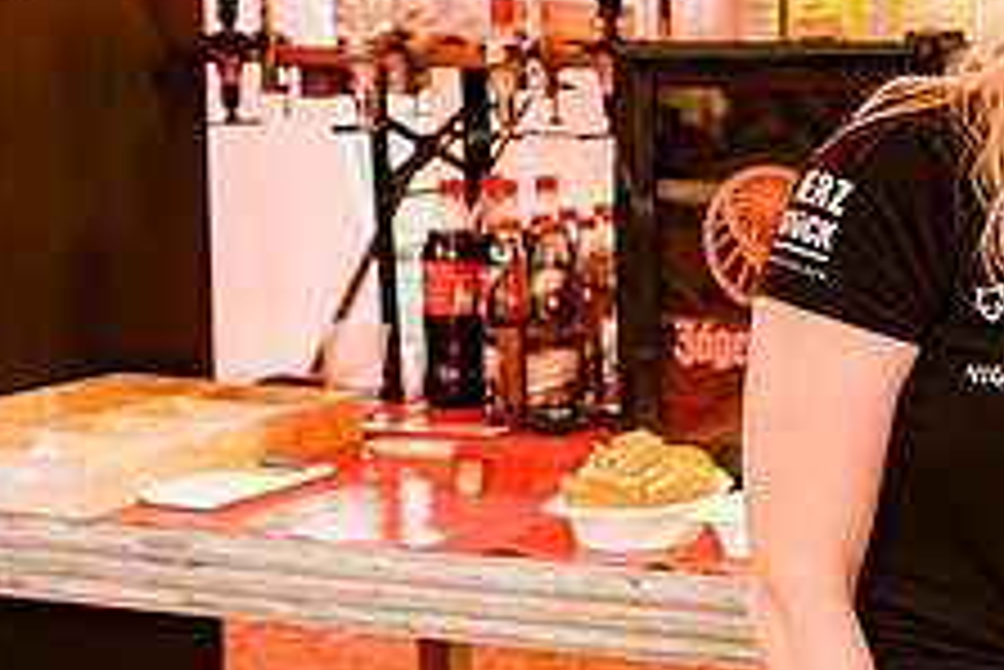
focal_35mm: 78
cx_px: 1283
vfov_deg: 17.4
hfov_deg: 23.2
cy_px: 187
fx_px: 2177
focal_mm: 30
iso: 1600
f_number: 3.5
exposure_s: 1/160
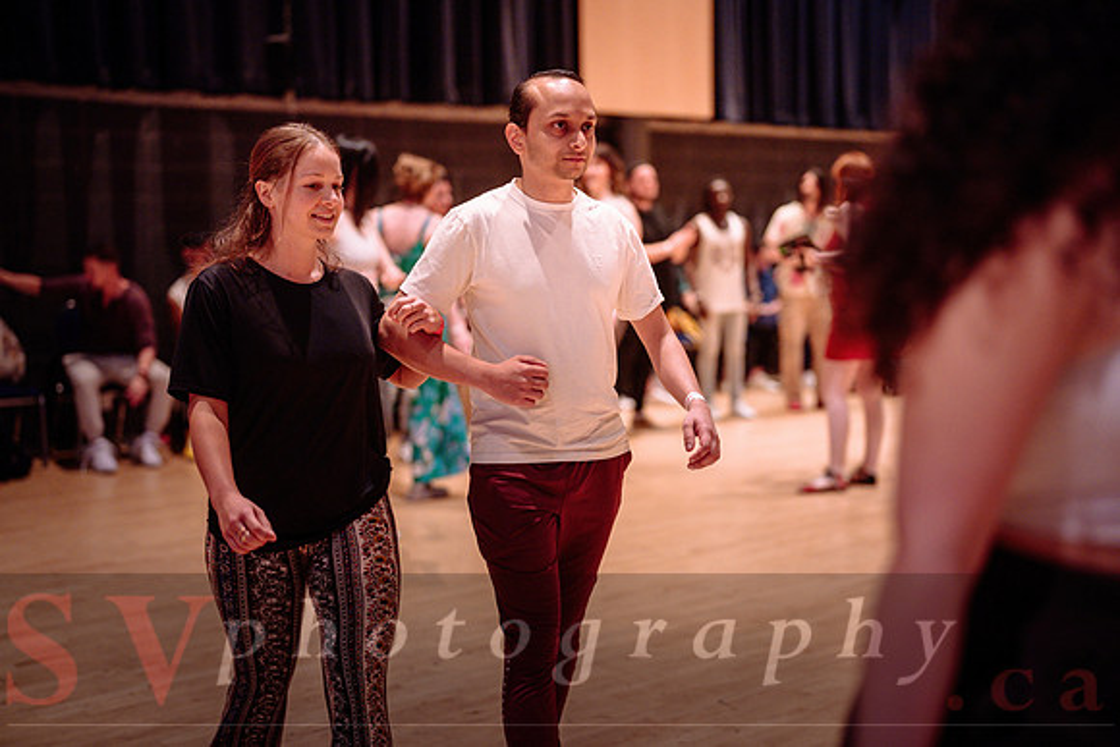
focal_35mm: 50
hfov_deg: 39.6
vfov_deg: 27.0
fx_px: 1556
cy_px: 374
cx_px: 560
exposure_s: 1/200
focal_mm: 50
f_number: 1.4
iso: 1600
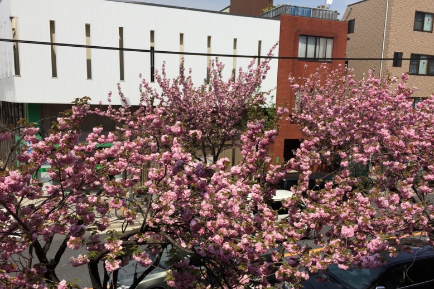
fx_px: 374
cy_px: 166
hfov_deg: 60.3
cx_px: 221
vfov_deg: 42.2
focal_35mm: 31
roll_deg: -1.5
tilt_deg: -9.4
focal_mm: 4.15
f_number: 2.2
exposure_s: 1/2639
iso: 32
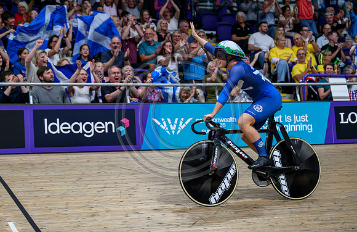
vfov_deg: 16.5
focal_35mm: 81
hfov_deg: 25.3
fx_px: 797
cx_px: 184
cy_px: 121
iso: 2000
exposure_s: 1/2000
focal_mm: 77
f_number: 3.5
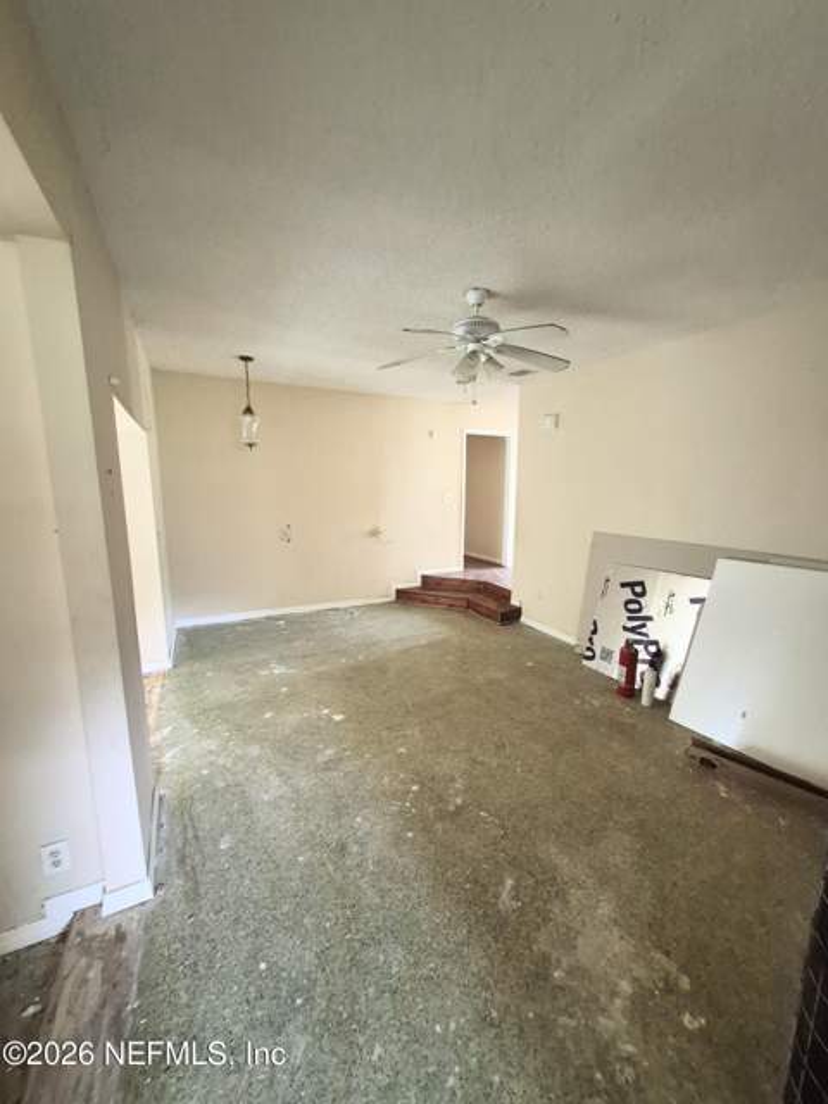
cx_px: 414
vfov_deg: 106.2
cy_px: 552
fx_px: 415
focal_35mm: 13
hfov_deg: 89.9
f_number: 2.2
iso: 1250
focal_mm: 1.74
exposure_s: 1/60
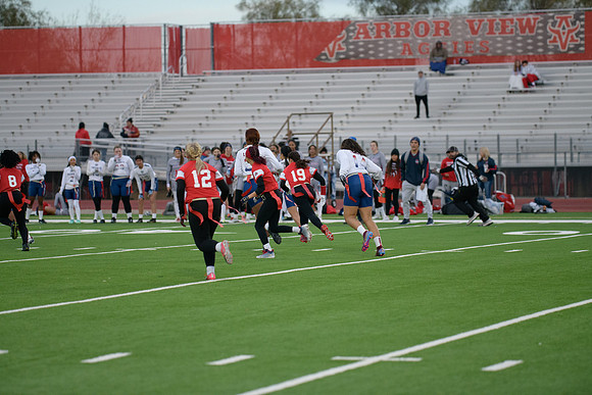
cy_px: 198
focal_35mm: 145
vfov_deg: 9.5
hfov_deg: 14.2
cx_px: 296
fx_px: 2385
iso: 3200
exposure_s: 1/3200
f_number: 2.8
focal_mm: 145
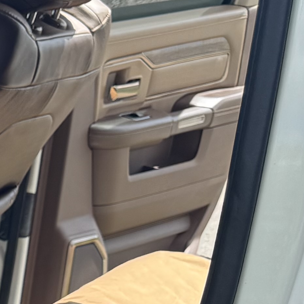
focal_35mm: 130
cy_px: 473
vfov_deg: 12.7
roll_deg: -1.8
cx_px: -462
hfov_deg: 11.0
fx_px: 1292
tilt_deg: -23.7
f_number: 1.78
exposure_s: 1/1215
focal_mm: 6.76
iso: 80
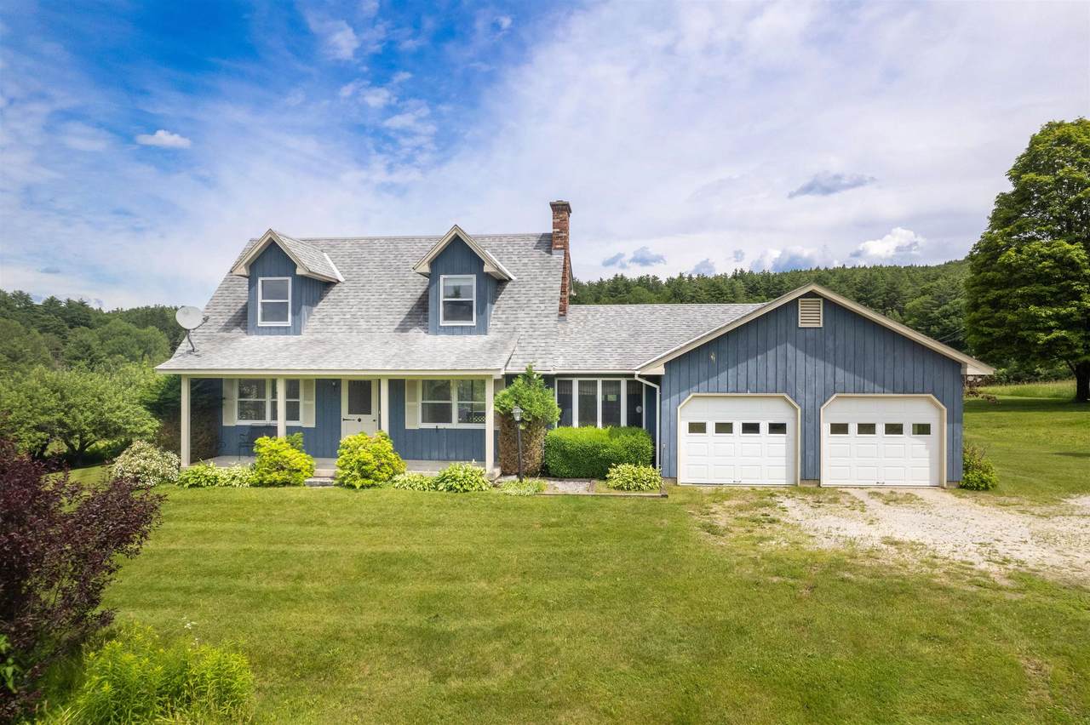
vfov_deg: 57.2
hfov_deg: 78.6
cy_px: 362
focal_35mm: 22
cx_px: 545
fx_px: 666
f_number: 2.8
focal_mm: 8.38
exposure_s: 1/640
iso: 100
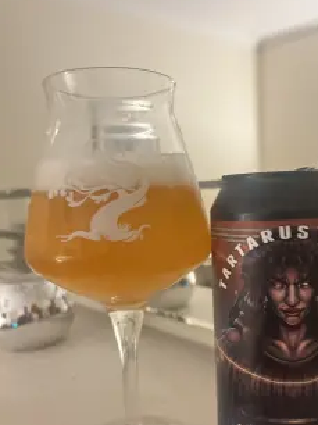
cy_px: 257
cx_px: 197
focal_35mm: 34
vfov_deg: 53.6
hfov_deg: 41.5
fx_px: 417
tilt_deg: -8.8
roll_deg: +3.1
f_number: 1.6
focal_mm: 5.1
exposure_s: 1/25
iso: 1000
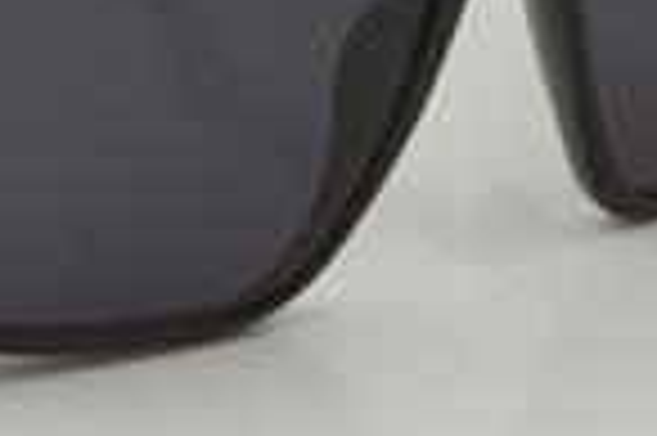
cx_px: 58
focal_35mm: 206
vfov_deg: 6.6
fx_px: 3755
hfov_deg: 9.9
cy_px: 36
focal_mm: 50
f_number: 32
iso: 100
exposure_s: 1/3
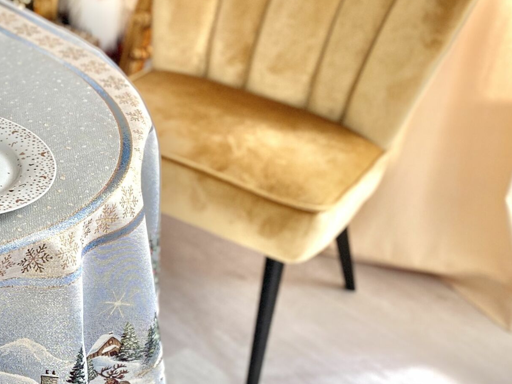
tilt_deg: -32.3
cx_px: -164
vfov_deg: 21.3
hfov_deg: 24.4
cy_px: 218
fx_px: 1020
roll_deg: -1.3
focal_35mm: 69
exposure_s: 1/100
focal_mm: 4.25
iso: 64
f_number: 1.8
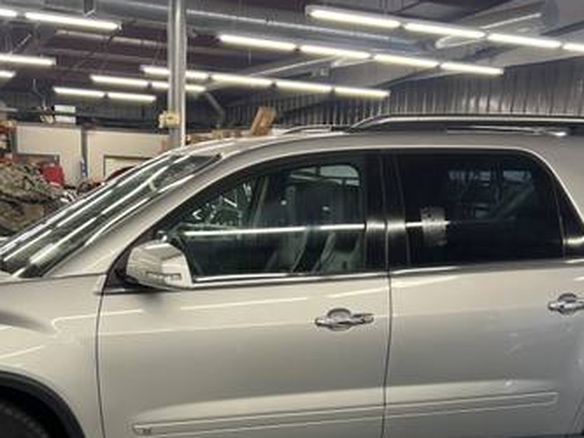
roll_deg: -1.9
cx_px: 251
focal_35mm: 50
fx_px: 844
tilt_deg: -15.9
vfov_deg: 28.0
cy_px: 401
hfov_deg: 38.1
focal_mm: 5.7
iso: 80
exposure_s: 1/60
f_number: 1.5
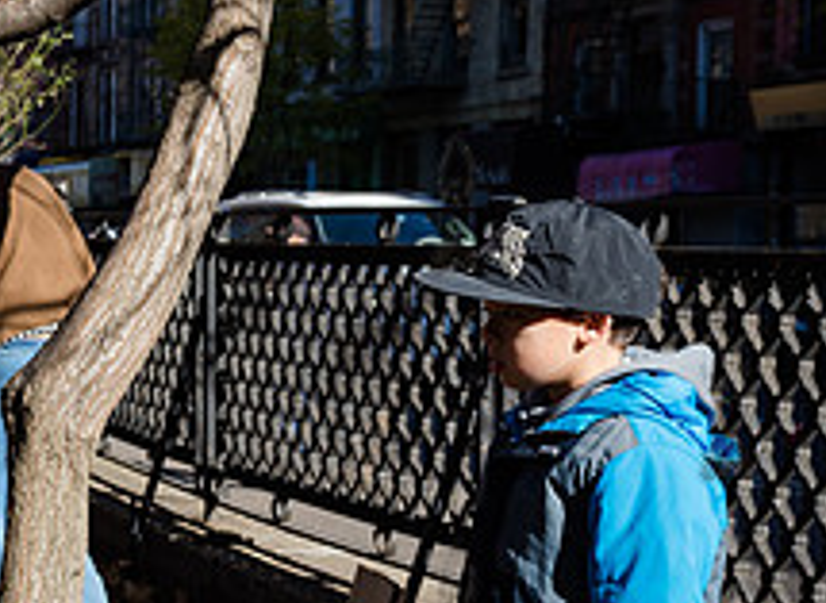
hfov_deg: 19.9
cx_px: -262
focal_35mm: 91
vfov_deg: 16.0
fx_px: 2151
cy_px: 357
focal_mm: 29
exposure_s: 1/320
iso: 100
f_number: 5
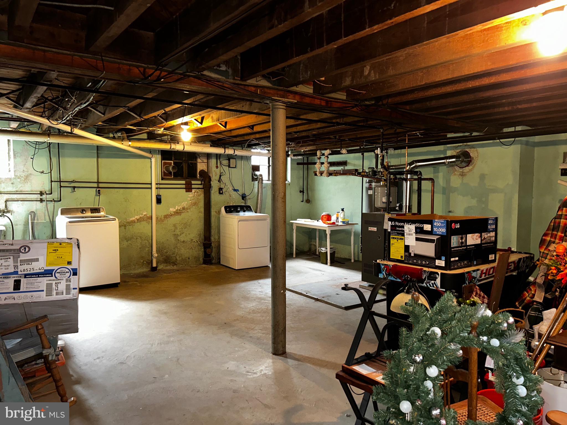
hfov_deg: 67.3
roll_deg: +0.0
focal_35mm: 26
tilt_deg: -3.2
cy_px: 212
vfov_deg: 53.1
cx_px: 284
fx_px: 426
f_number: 1.5
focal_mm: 5.7
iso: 125
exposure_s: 1/9
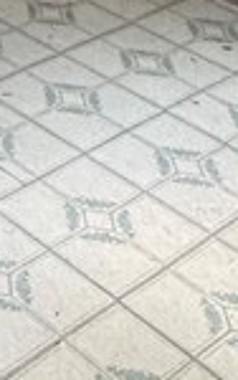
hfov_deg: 11.5
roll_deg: -0.2
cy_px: -236
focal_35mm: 101
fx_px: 1046
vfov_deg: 17.8
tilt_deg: -16.6
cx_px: -258
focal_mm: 2.22
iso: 320
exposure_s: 1/120
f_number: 2.2
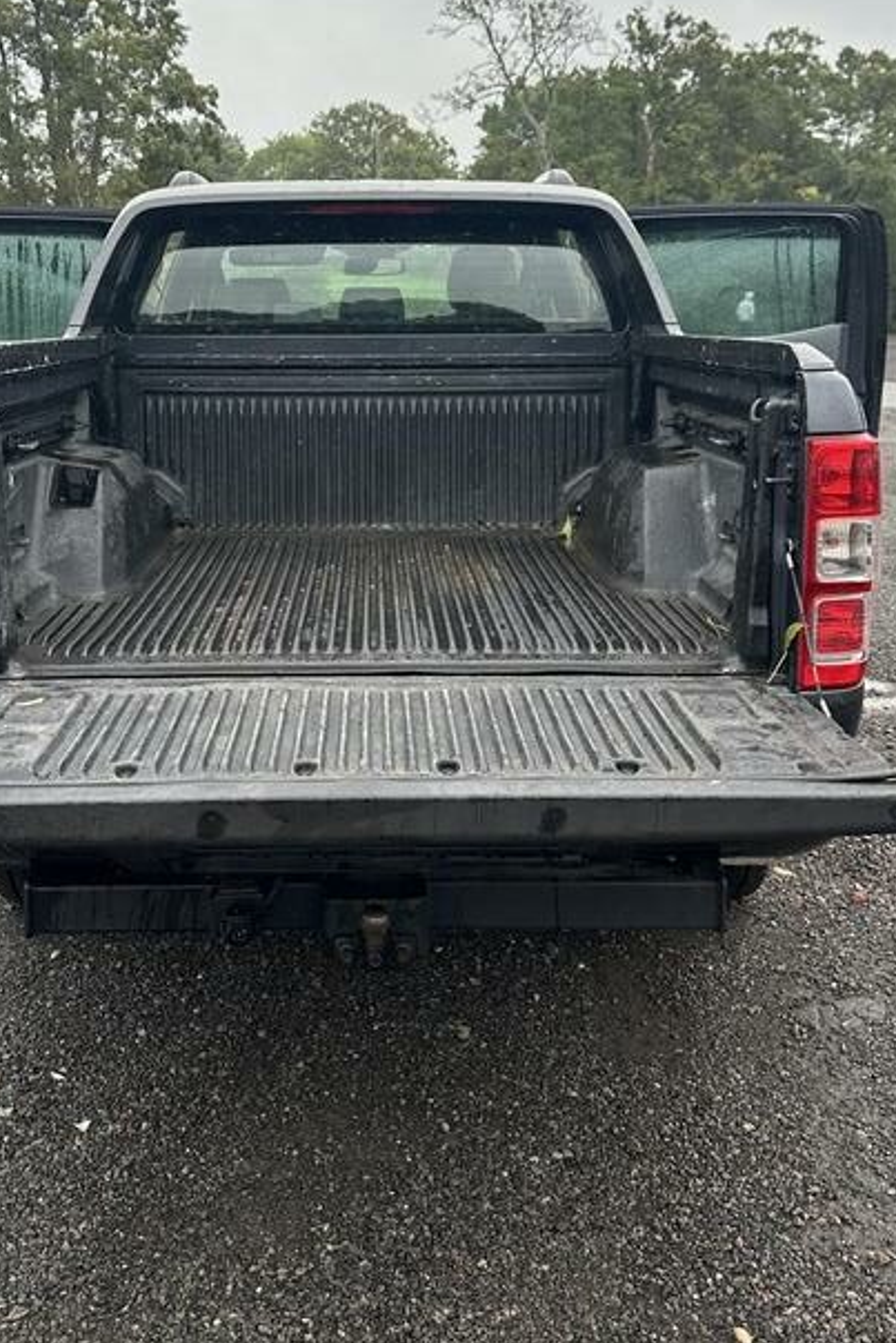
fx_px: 1380
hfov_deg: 35.9
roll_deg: +0.3
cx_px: 380
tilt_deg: -7.4
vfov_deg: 51.3
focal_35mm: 37
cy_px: 503
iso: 80
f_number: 1.78
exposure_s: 1/623
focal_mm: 6.86
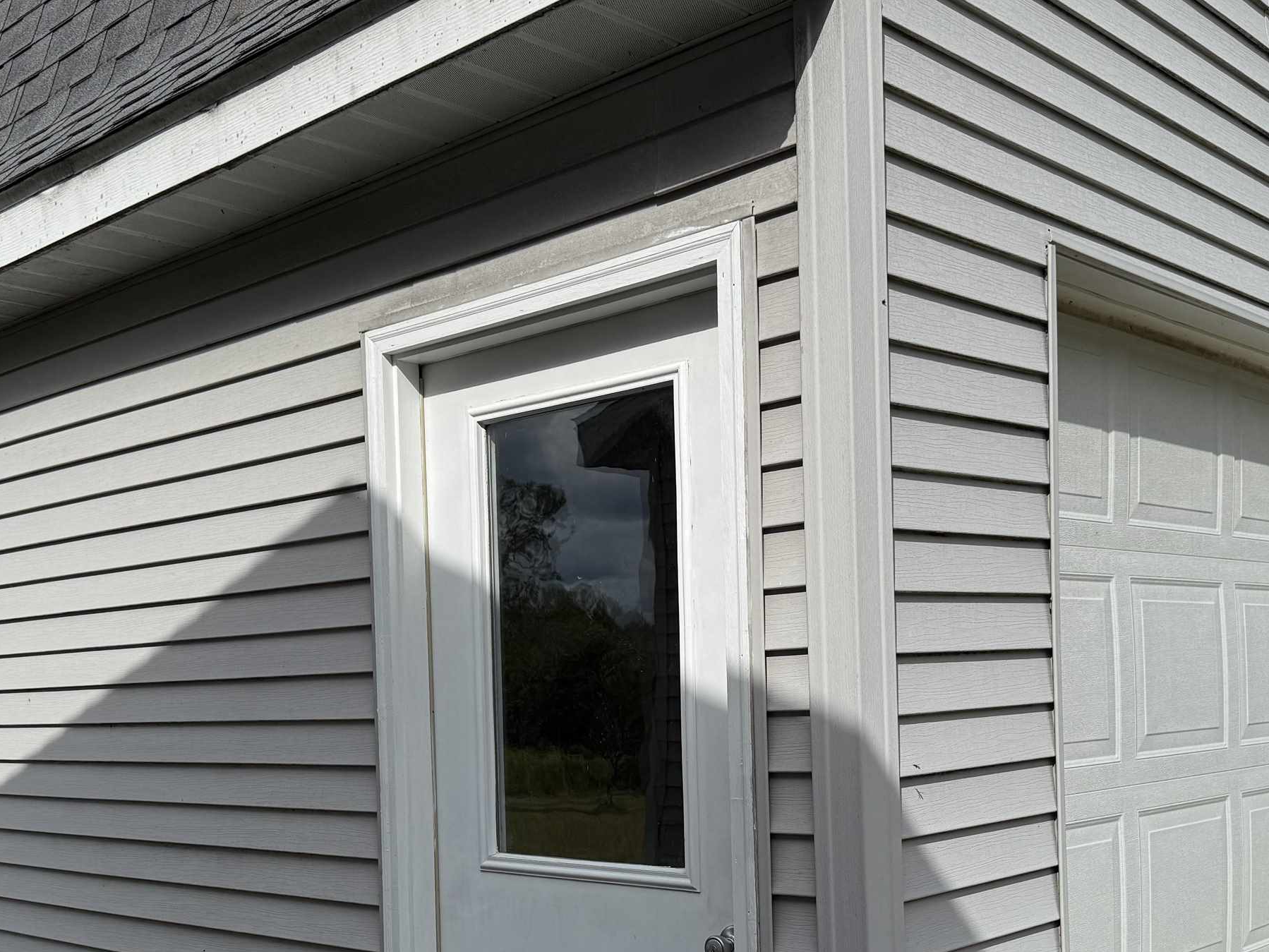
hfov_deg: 45.8
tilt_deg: -1.5
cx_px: 618
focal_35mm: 41
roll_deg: +1.5
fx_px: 1503
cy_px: 711
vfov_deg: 34.4
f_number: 1.78
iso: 80
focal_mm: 6.76
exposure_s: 1/8130
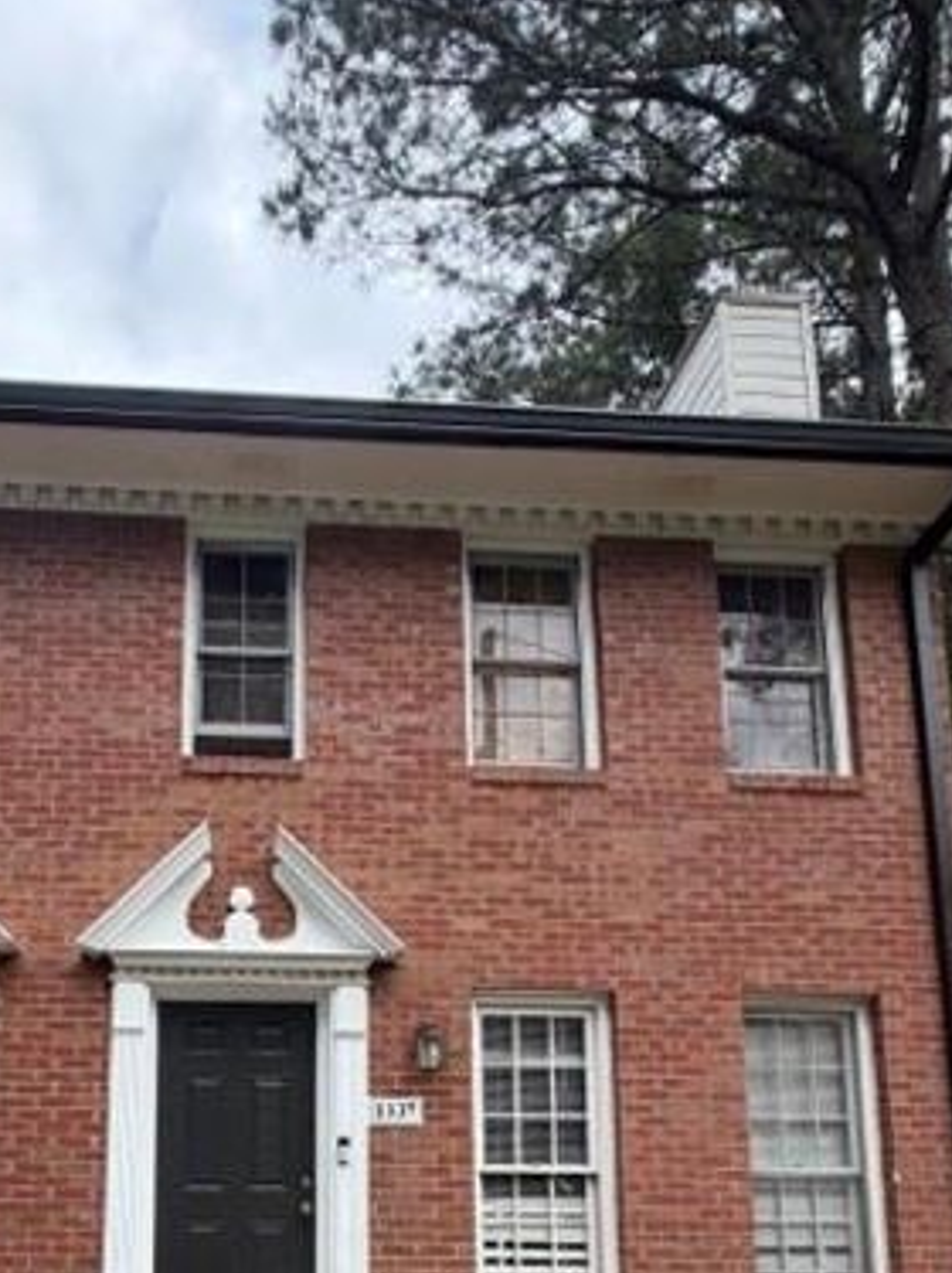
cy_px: 1074
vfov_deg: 61.7
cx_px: 262
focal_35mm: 25
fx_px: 918
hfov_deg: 52.9
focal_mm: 2.22
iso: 40
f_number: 2.2
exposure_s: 1/183
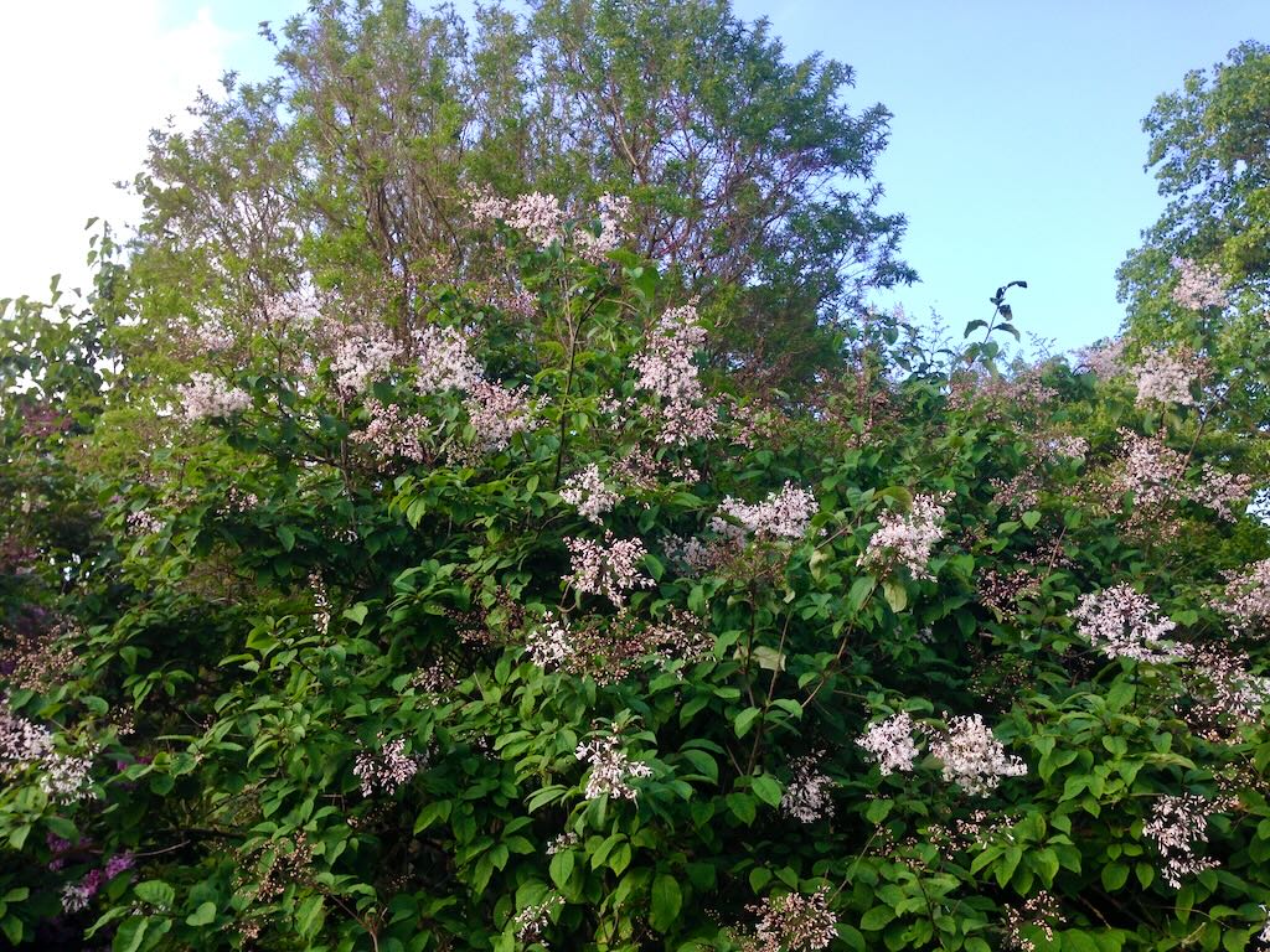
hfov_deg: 55.4
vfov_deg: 42.9
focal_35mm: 33
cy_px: 476
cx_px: 635
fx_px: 1211
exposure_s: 1/287
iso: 50
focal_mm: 4.12
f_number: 2.4
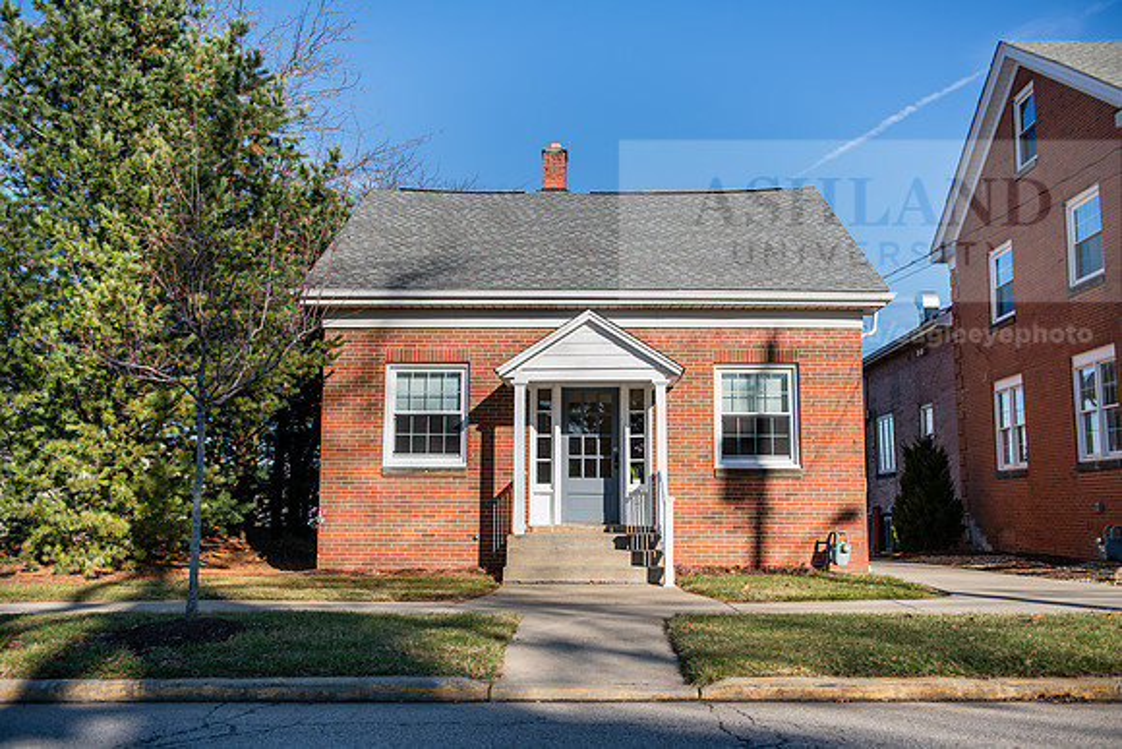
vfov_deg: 38.9
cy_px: 374
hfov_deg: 55.8
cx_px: 561
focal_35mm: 34
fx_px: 1060
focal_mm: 34
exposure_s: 1/640
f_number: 3.5
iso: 50
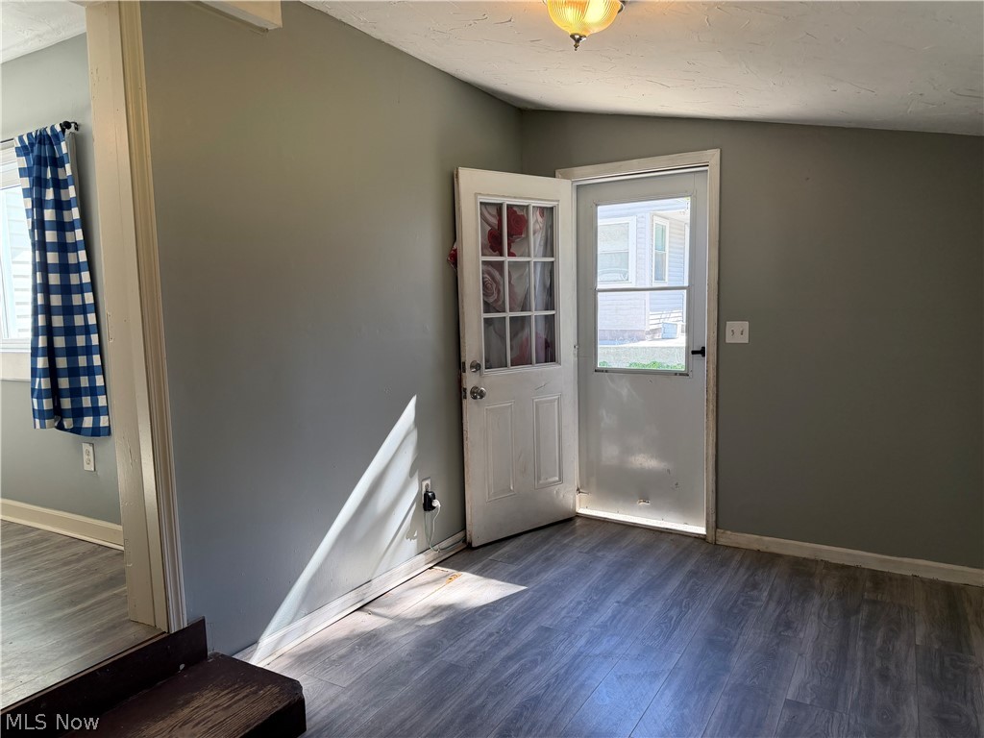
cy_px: 369
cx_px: 492
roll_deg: +1.6
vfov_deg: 56.8
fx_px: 682
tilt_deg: -6.7
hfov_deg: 71.6
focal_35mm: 24
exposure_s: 1/236
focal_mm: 6.76
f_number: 1.78
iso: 200
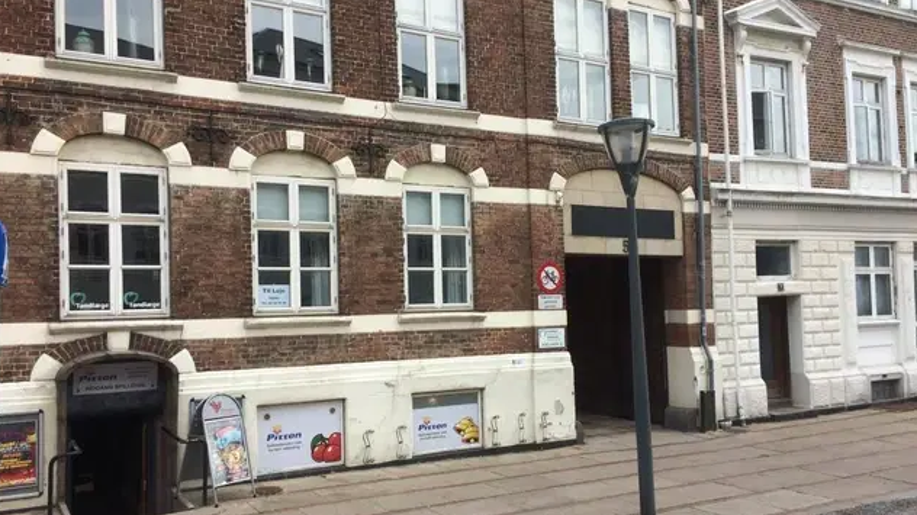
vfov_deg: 36.6
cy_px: 276
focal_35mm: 32
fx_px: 778
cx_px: 456
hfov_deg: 61.0
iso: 32
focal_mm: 4.15
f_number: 2.2
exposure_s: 1/1368
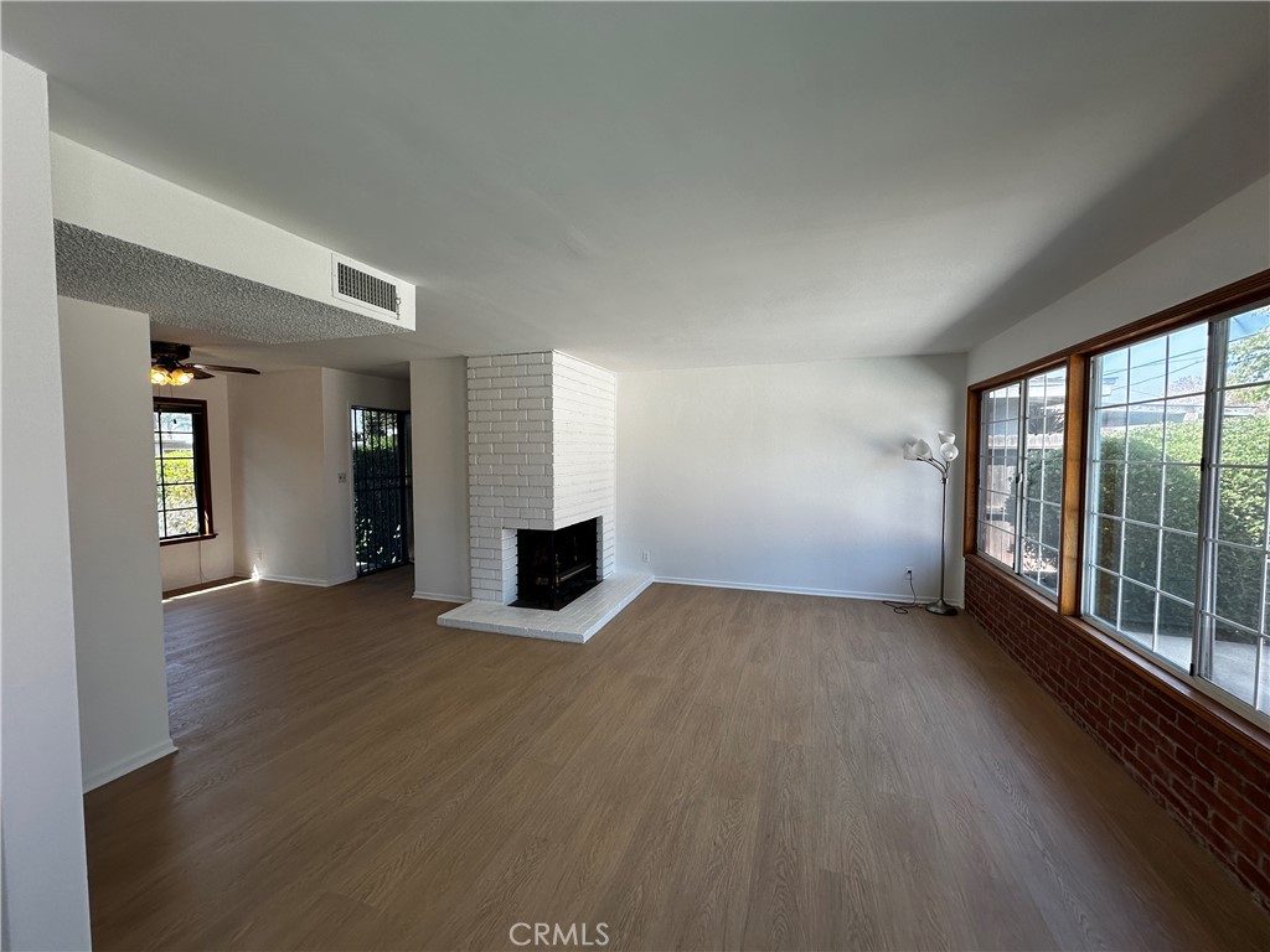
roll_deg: +0.4
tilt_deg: -2.5
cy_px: 476
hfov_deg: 102.1
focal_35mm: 14
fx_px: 514
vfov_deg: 85.7
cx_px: 635
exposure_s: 1/143
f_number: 2.2
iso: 40
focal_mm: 2.22
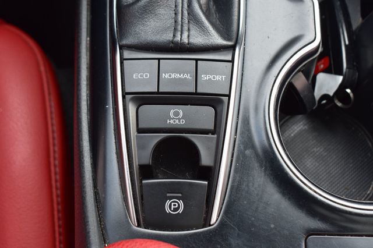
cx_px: 186
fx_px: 699
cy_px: 124
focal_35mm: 68
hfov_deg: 29.9
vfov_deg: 20.1
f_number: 8
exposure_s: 1/80
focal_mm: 45
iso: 400
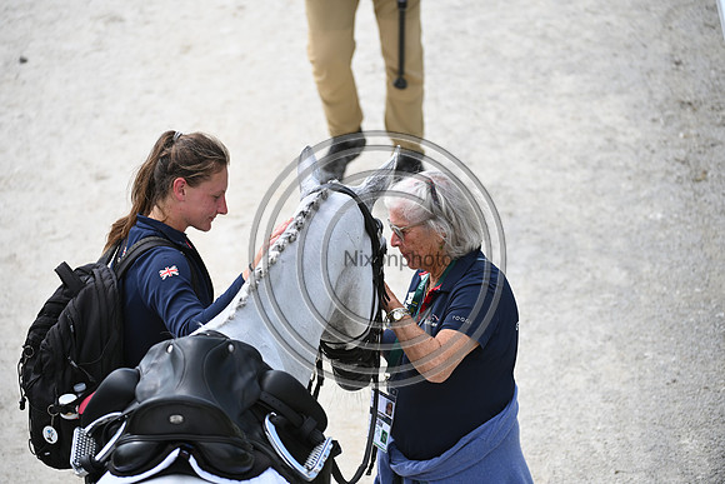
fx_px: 4431
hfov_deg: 9.4
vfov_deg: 6.2
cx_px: 362
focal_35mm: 220
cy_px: 242
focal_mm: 220
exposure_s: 1/1600
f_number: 4.5
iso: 450
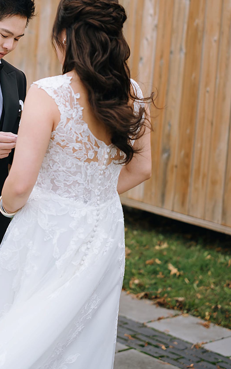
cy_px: 115
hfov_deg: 14.2
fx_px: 917
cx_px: 25
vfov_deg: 22.7
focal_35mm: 91
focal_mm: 50
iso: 125
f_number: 2
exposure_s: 1/1000
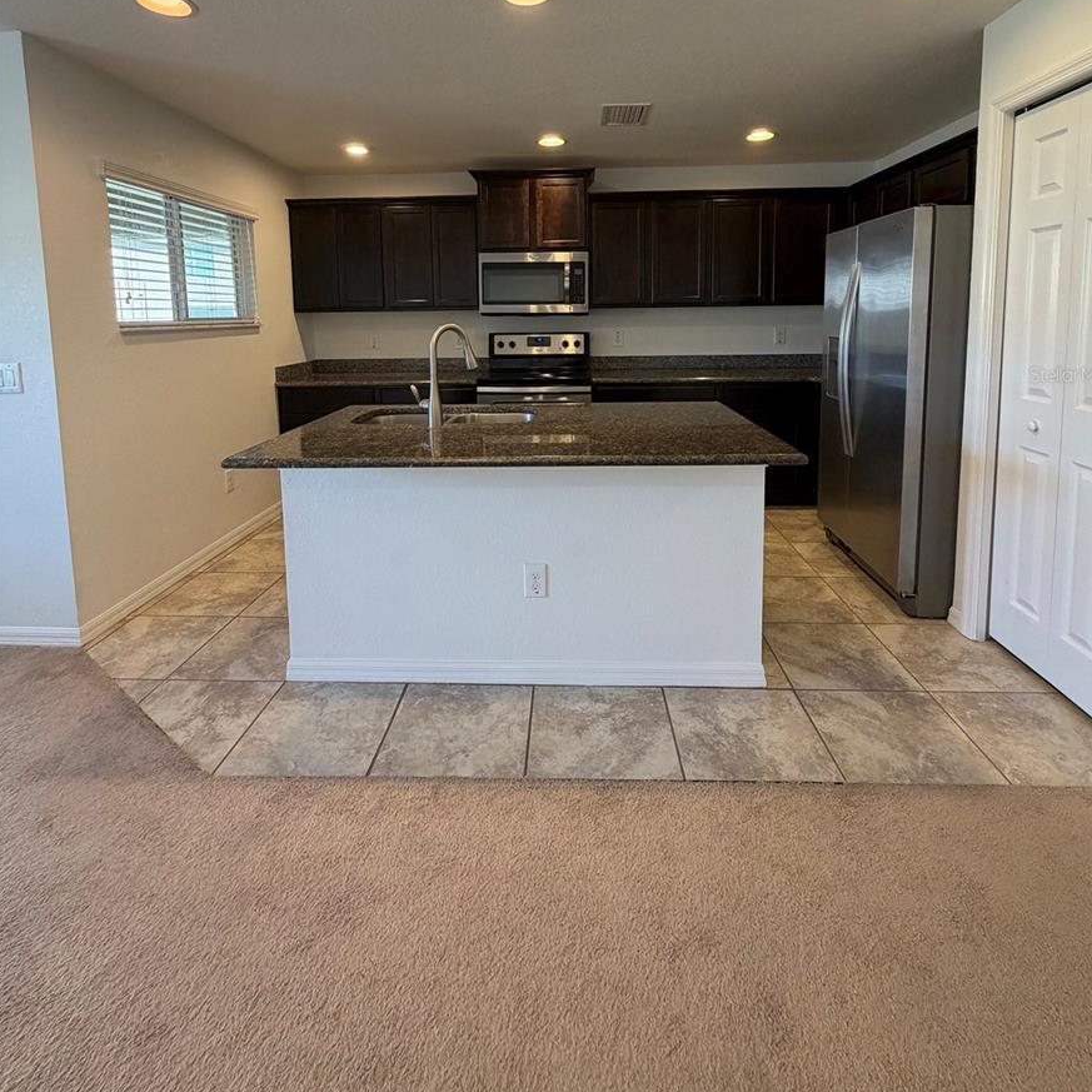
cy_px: 374
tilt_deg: -5.5
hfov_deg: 84.0
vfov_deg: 81.5
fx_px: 607
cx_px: 555
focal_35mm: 17
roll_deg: +0.3
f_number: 2.2
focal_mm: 2.22
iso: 160
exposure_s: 1/60
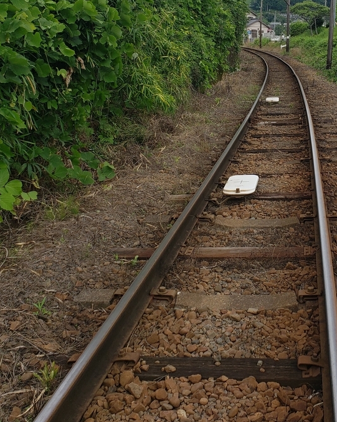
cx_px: 272
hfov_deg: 32.5
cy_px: 94
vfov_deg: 39.8
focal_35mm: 45
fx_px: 561
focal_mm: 4.3
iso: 50
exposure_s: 1/1348
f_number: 2.4
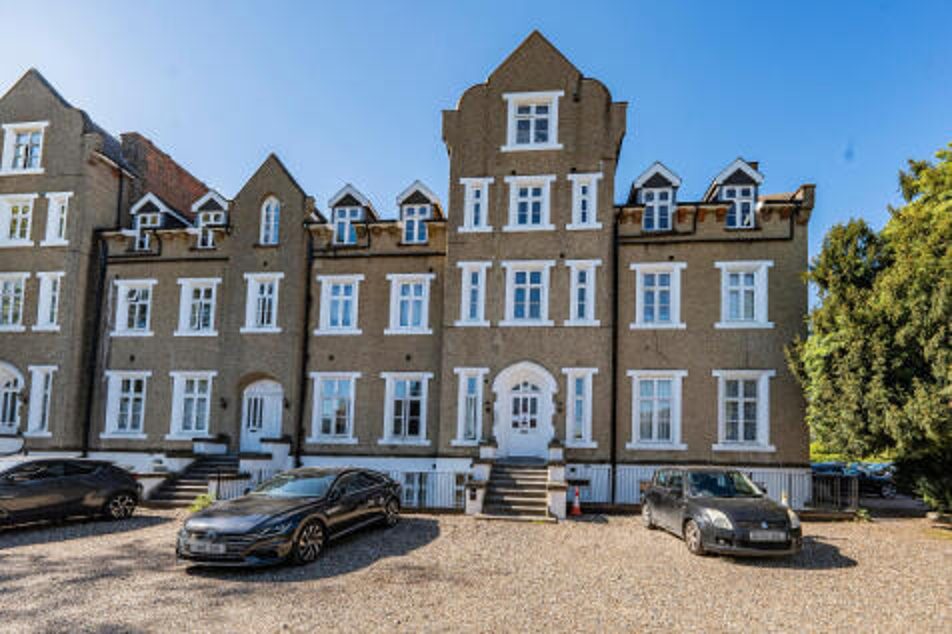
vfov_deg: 90.0
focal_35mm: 12
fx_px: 317
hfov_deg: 112.6
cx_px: 476
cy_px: 317
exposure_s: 1/400
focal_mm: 12
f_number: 9
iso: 320
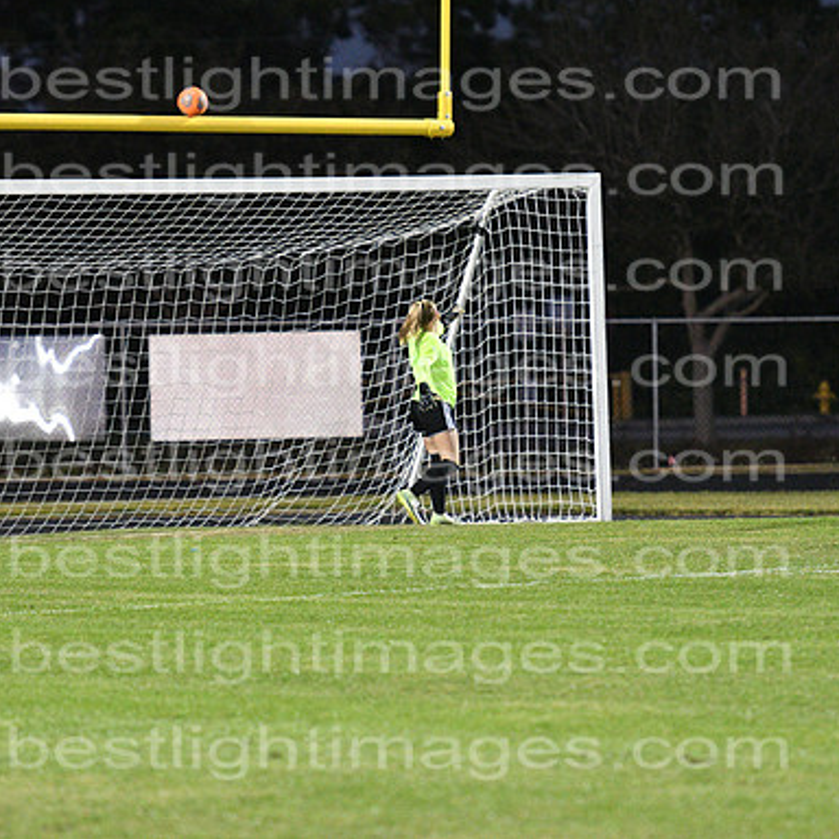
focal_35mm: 318
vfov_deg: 5.5
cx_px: 295
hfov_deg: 5.5
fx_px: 8710
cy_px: 418
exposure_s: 1/800
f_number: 2.8
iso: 8000
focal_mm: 165
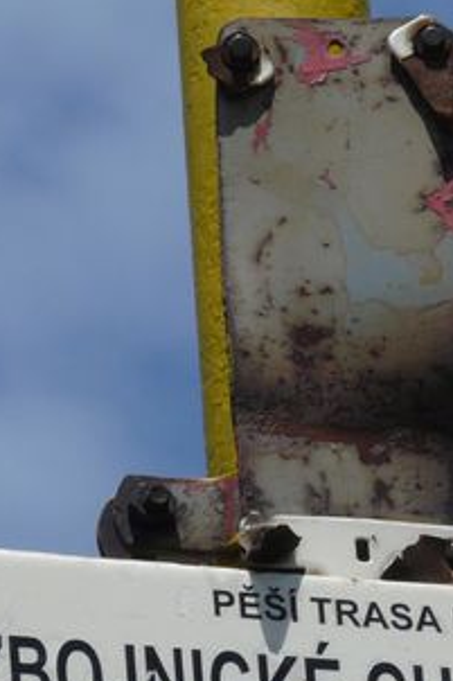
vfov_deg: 3.7
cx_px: 455
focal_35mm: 557
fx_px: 10525
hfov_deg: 2.5
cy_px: 631
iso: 100
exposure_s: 1/500
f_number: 6.3
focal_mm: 33.2
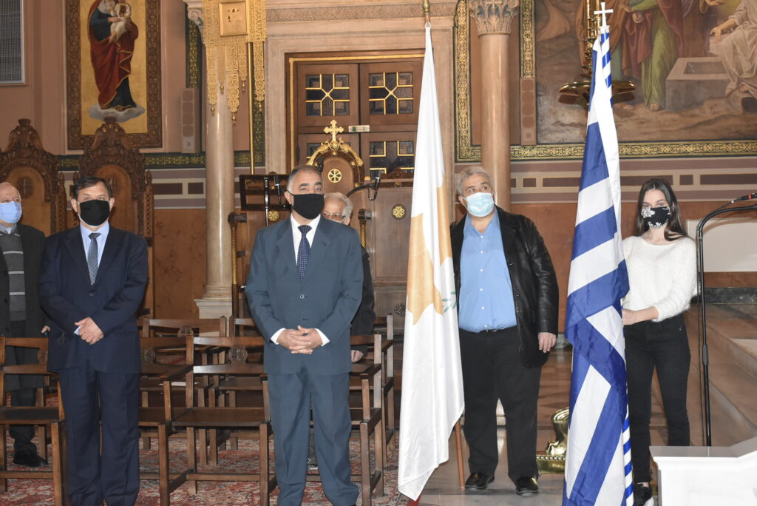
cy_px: 253
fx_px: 1105
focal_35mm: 52
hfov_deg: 37.8
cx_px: 378
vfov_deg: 25.8
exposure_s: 1/60
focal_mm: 35
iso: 1600
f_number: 5.6
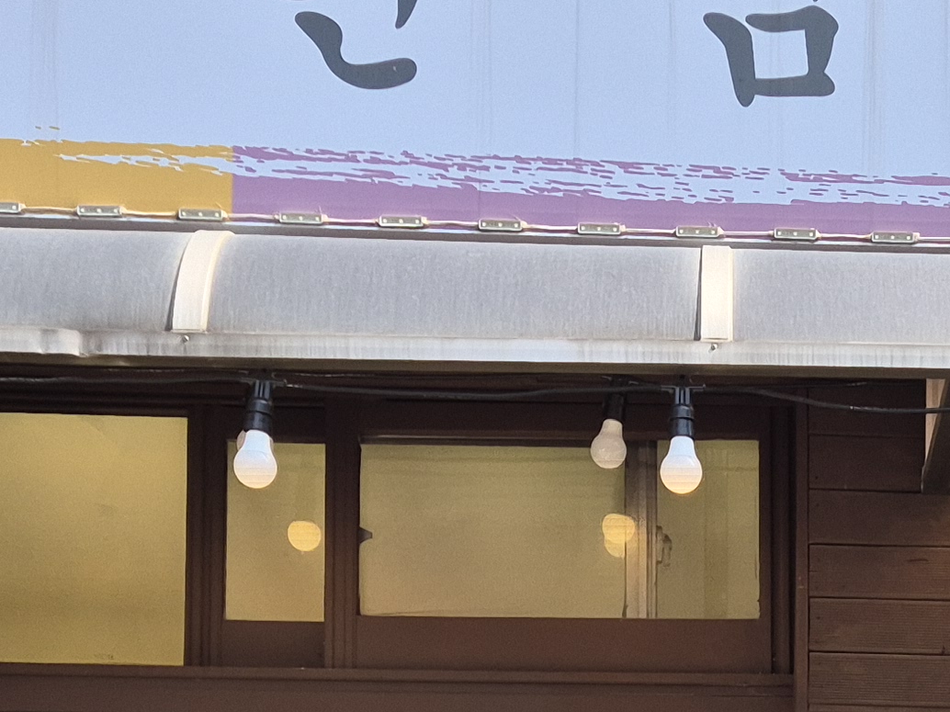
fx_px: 2442
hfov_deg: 21.5
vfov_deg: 15.3
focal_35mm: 89
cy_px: 1062
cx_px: 853
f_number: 1.8
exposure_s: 1/542
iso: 25
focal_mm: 5.4
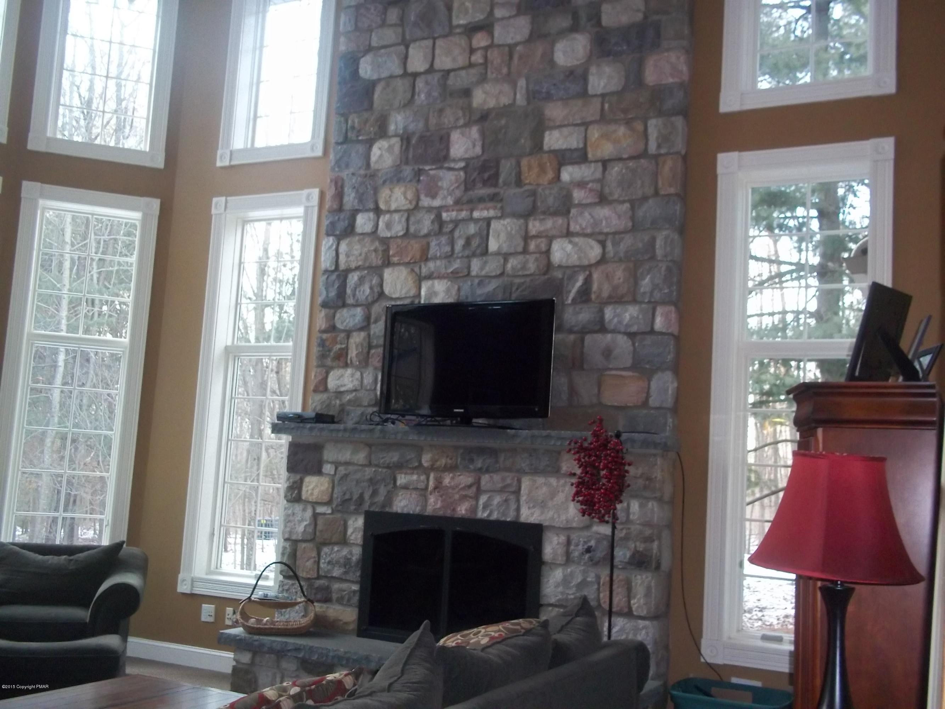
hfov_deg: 51.4
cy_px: 354
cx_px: 472
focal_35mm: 36
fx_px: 983
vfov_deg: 39.7
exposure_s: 1/30
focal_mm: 6.5
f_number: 3.1
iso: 320
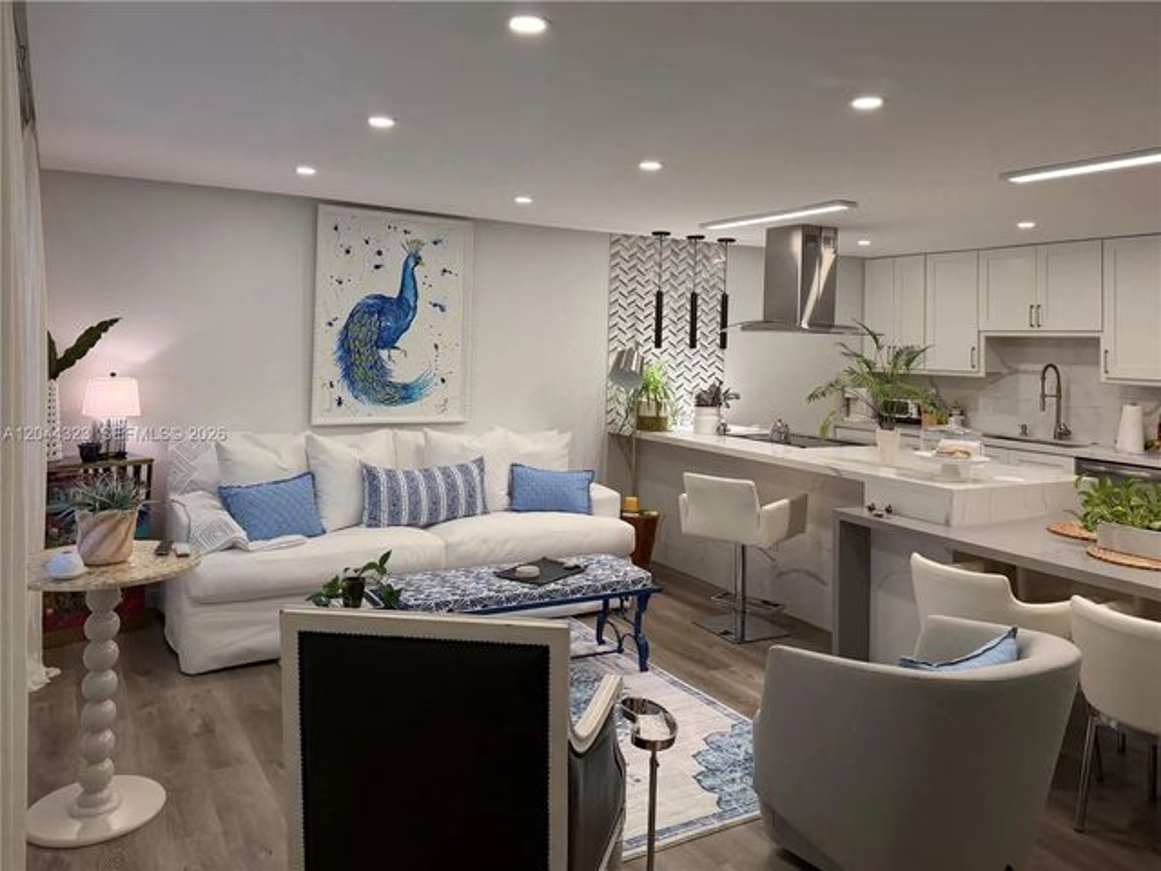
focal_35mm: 24
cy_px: 436
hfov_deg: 71.6
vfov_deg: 56.8
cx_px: 580
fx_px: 805
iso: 100
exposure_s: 1/123
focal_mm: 6.76
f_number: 1.78
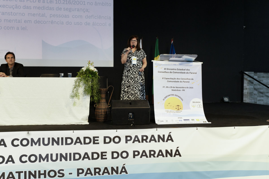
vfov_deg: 37.9
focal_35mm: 35
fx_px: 262
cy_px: 90
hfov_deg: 54.4
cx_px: 134
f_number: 4
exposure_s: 1/100
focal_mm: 35
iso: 3200
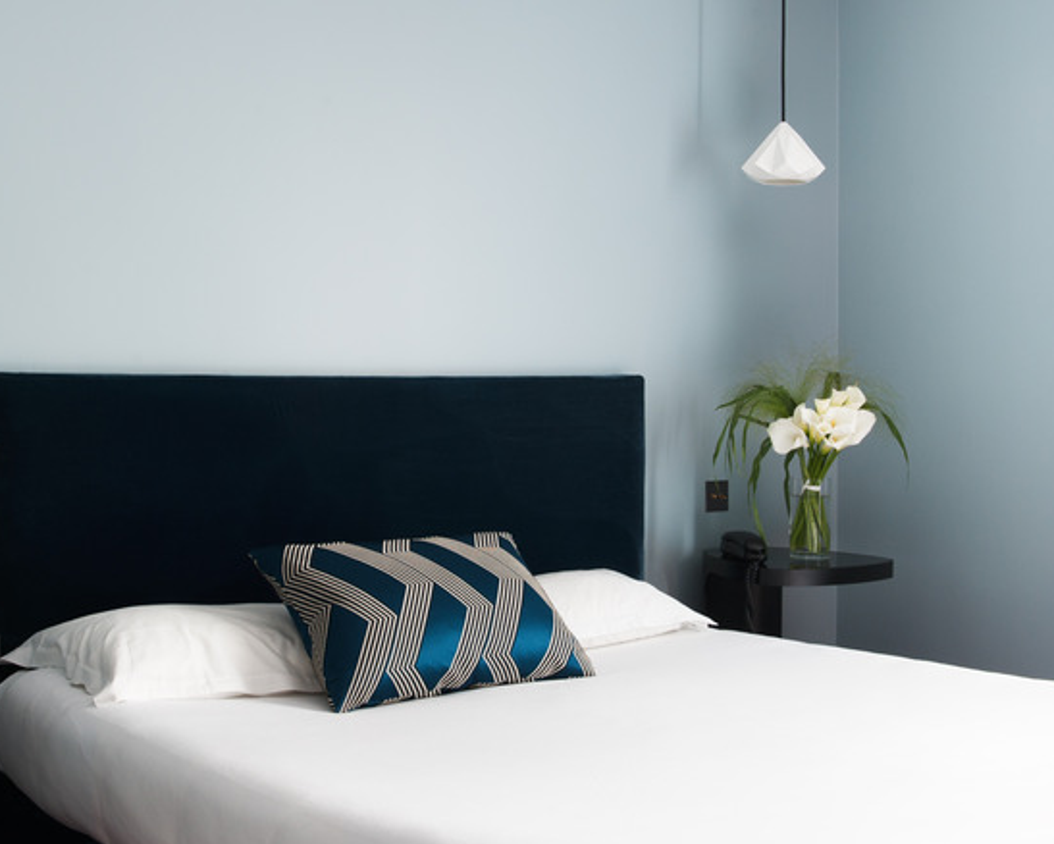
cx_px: 451
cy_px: 343
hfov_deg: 38.7
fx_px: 1498
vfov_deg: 31.4
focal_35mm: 48
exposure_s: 2
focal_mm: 35
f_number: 11
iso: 100
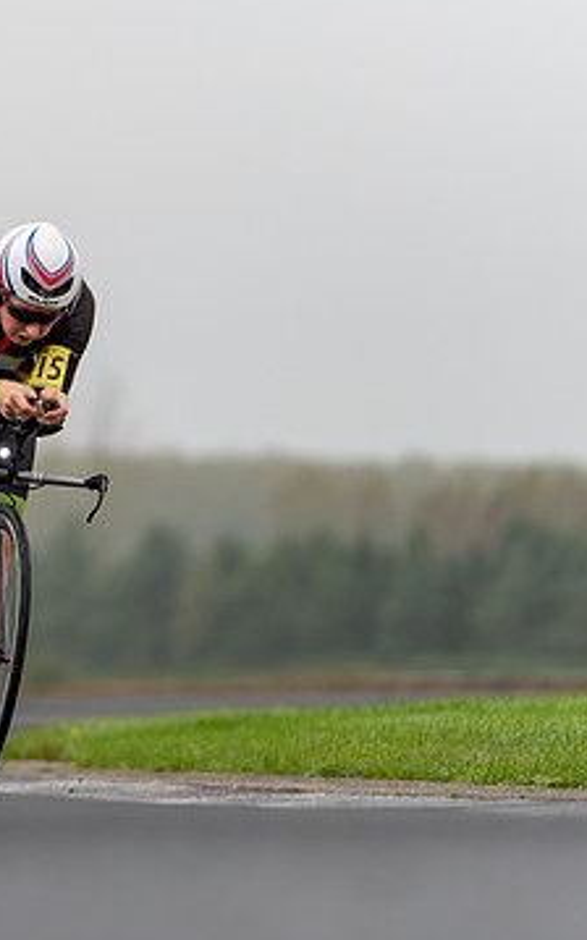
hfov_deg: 3.1
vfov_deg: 5.0
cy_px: 451
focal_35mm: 418
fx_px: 10712
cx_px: -56
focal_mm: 180
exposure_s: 1/1000
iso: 160
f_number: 2.8
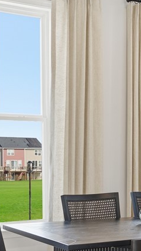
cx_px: 127
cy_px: 171
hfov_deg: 16.3
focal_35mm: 73
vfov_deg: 28.7
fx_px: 485
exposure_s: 1/160
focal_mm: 27
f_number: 6.3
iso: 125
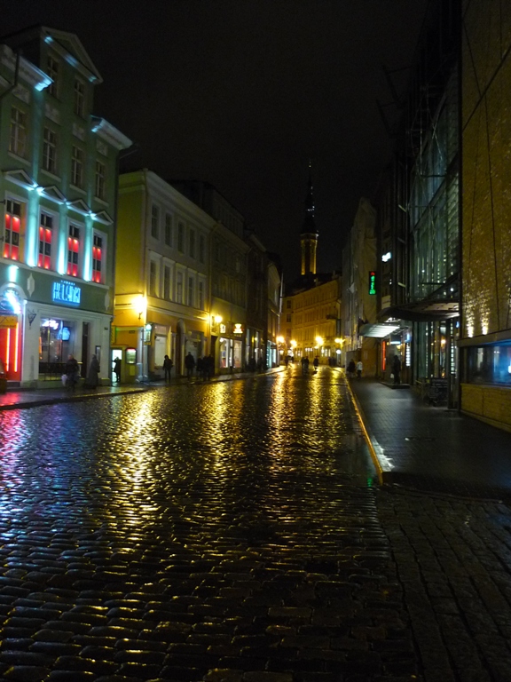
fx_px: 650
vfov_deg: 55.4
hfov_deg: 42.9
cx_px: 256
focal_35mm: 33
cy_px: 341
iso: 400
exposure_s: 1/8
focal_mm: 5.5
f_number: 2.8
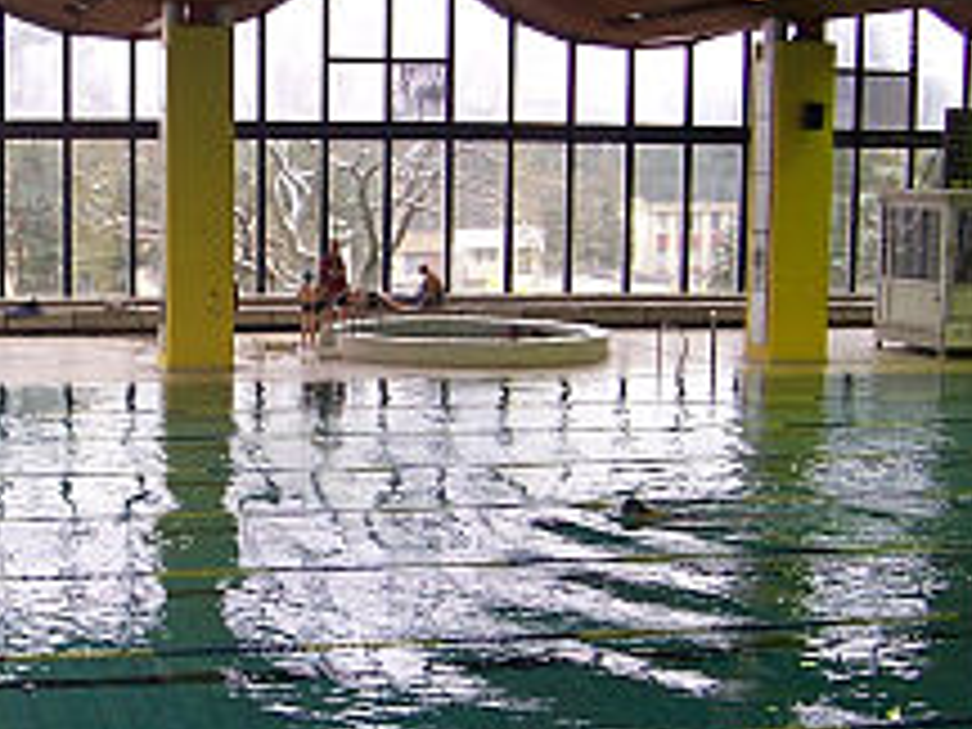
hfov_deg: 26.9
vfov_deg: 20.7
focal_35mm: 71
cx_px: 207
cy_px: 414
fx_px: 1994
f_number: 2.7
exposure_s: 1/45
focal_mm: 5.6
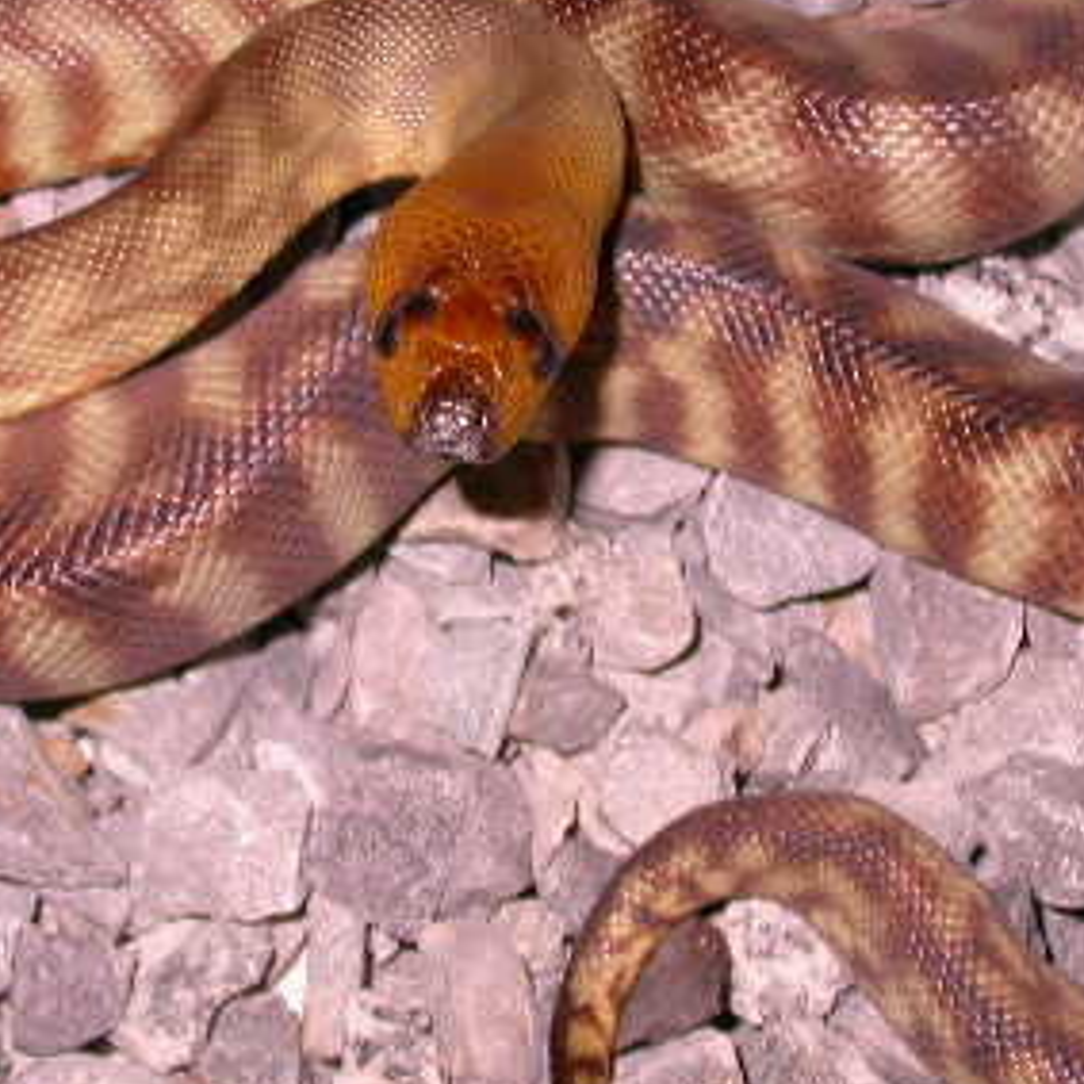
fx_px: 4181
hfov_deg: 14.8
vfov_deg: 14.7
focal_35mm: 118
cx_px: 456
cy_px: 310
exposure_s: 1/60.3
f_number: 3
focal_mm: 12.2
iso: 100
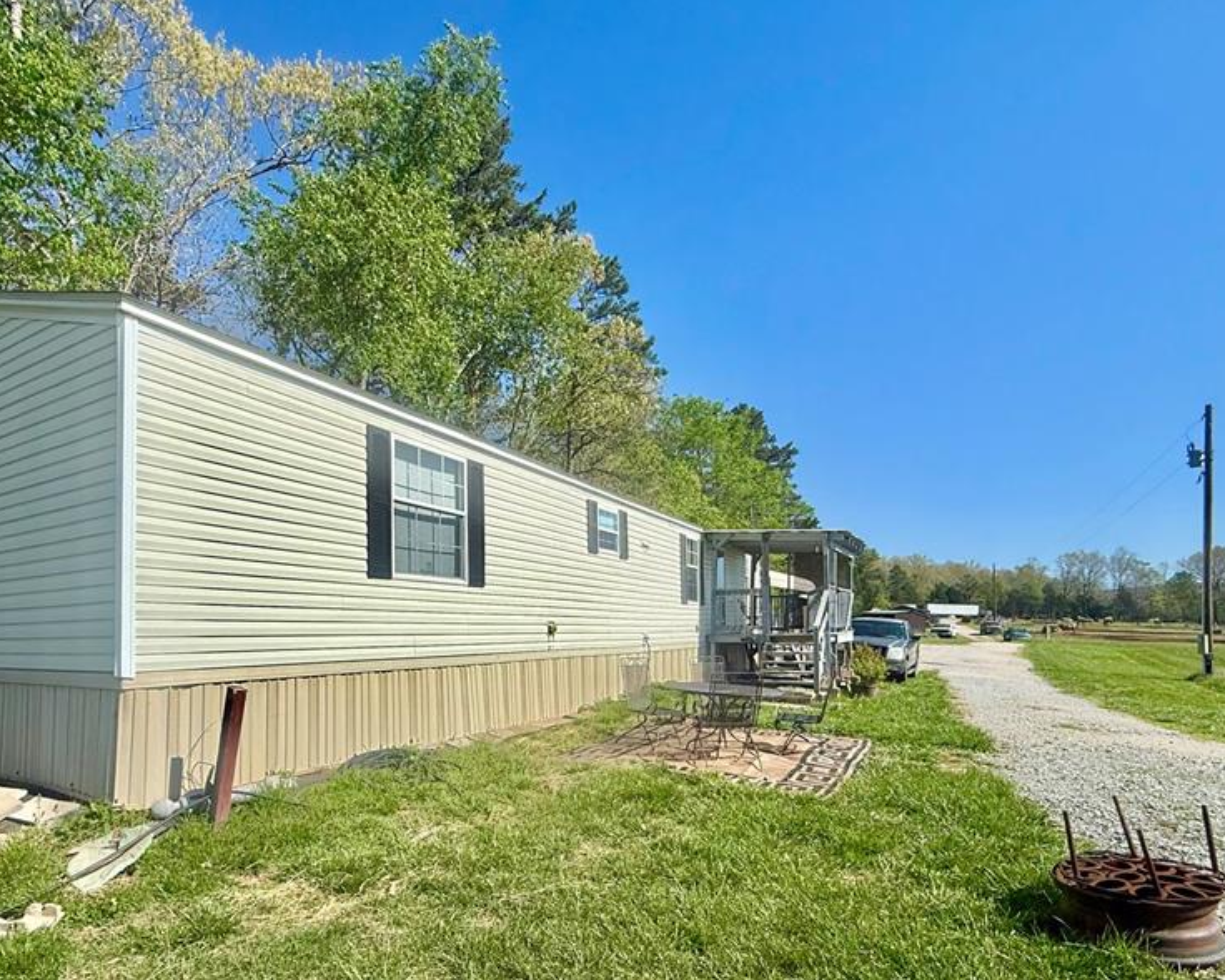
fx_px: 689
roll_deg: +1.1
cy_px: 609
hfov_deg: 82.8
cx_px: 524
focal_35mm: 19
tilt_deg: +4.8
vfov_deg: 69.8
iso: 50
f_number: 2.2
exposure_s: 1/6173
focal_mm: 2.22
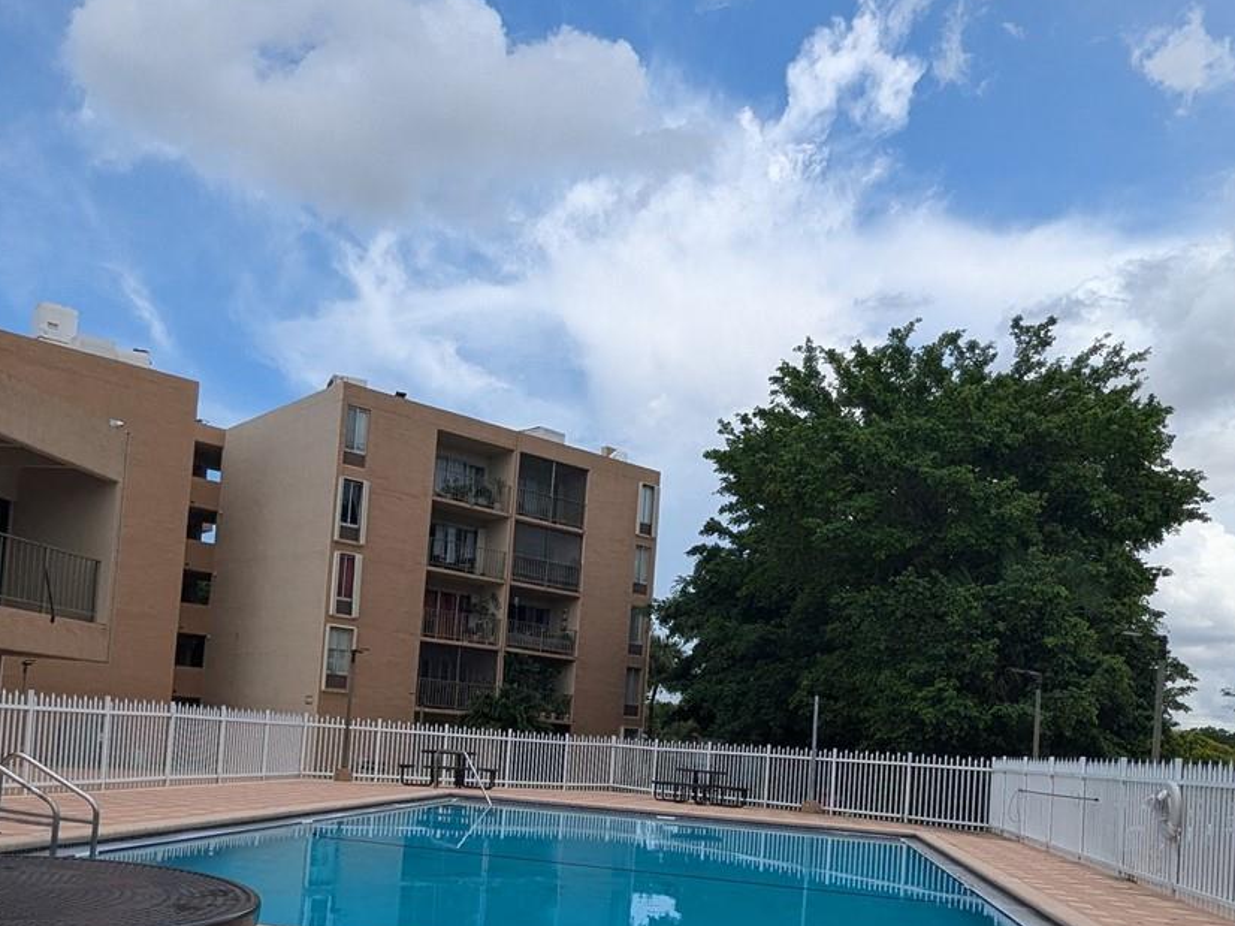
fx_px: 1106
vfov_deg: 44.2
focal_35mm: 31
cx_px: 540
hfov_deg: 58.2
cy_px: 669
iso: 54
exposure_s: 1/2584
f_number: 2.2
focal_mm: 2.35
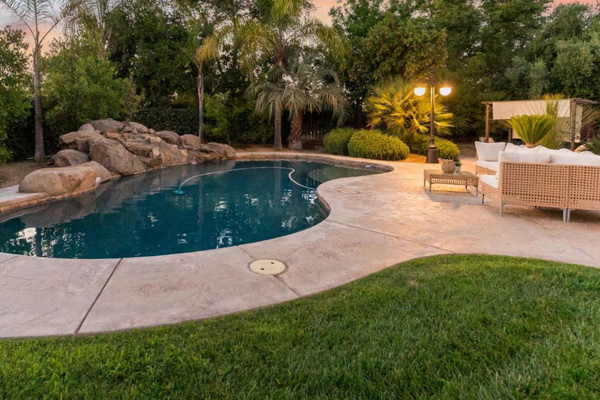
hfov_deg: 83.5
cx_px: 260
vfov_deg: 60.4
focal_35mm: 20
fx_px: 333
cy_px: 131
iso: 8000
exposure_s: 1/160
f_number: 4
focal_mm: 14
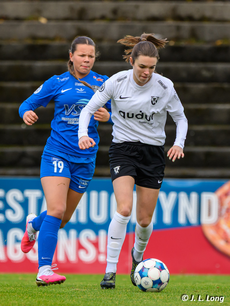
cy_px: 182
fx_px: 7456
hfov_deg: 1.8
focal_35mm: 842
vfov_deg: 2.4
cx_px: 104
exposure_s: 1/1000
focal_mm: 490
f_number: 6.3
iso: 1100
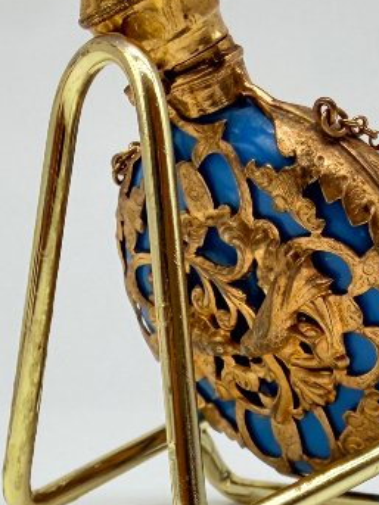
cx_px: 239
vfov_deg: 23.3
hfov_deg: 17.5
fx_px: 1227
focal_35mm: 84
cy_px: 237
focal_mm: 2.22
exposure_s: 1/507
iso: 40
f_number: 2.2
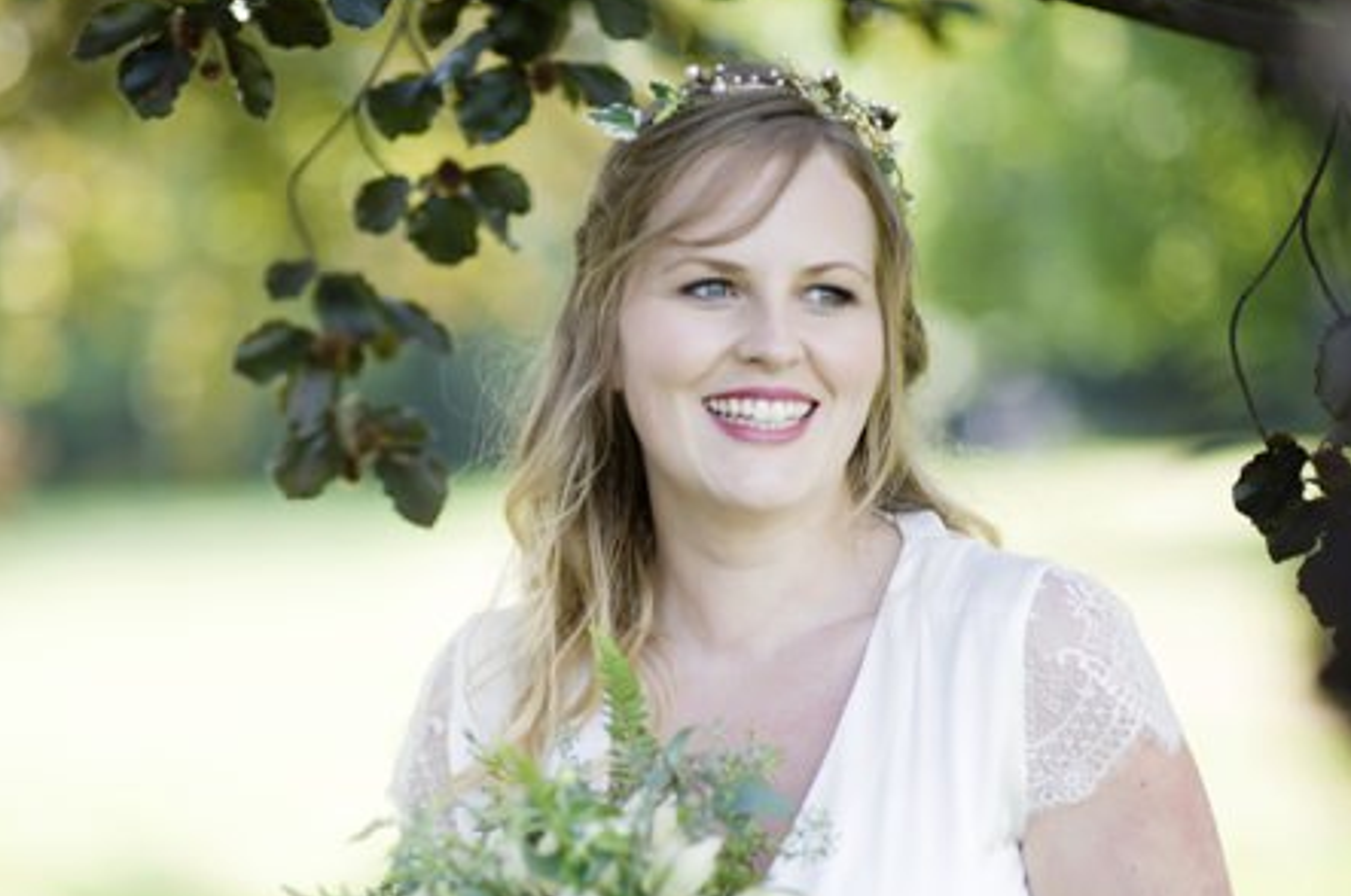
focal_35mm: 115
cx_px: 470
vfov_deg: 11.9
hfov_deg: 17.8
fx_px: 4309
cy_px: 463
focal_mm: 85
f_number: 1.4
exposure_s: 1/1600
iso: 320
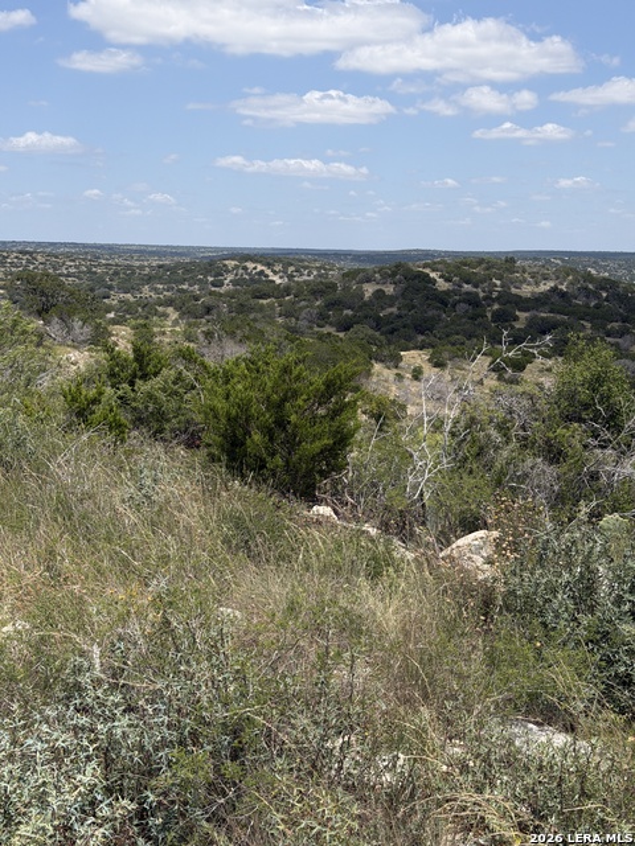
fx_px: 1174
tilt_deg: -7.9
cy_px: 423
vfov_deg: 39.7
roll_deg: -0.3
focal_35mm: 48
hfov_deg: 30.3
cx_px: 318
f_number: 1.78
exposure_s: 1/6536
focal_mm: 6.76
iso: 80
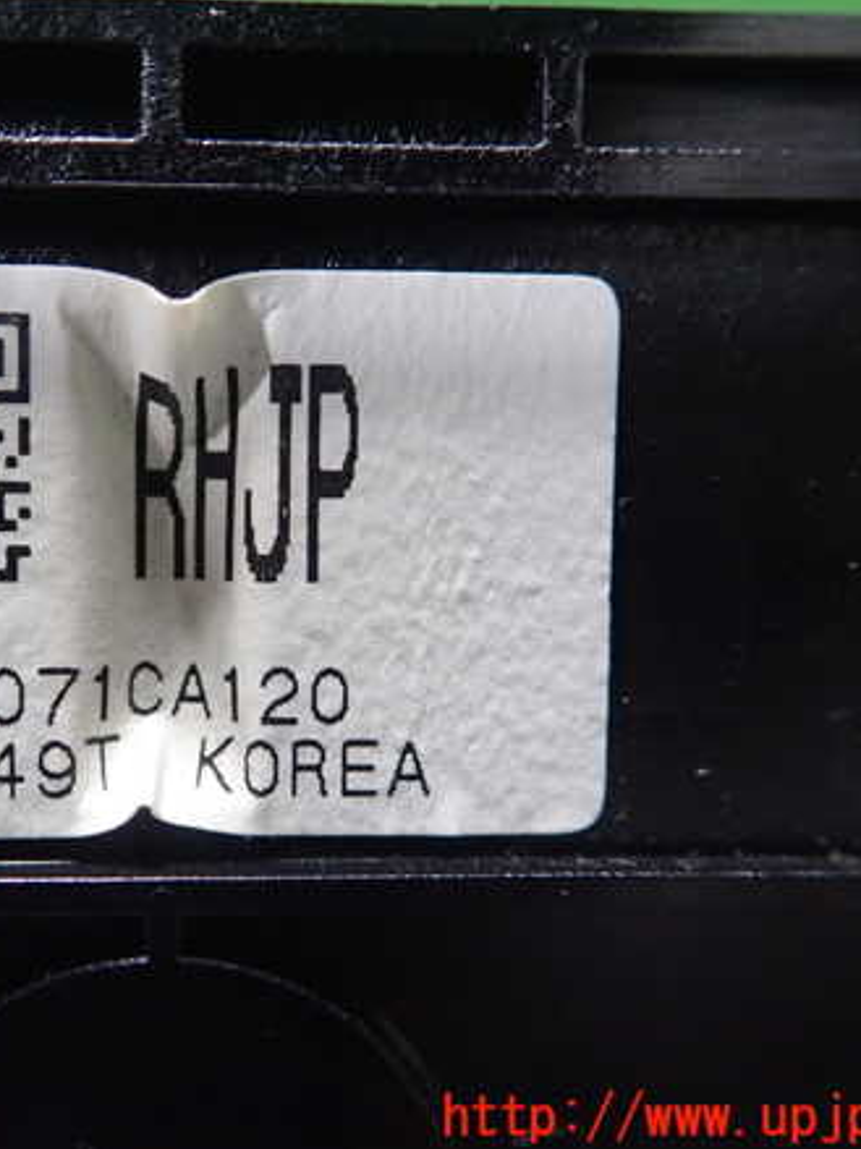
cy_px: 563
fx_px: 1360
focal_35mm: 41
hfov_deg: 34.6
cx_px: 249
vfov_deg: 45.8
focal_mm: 5.5
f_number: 2.3
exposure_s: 1/100
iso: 800
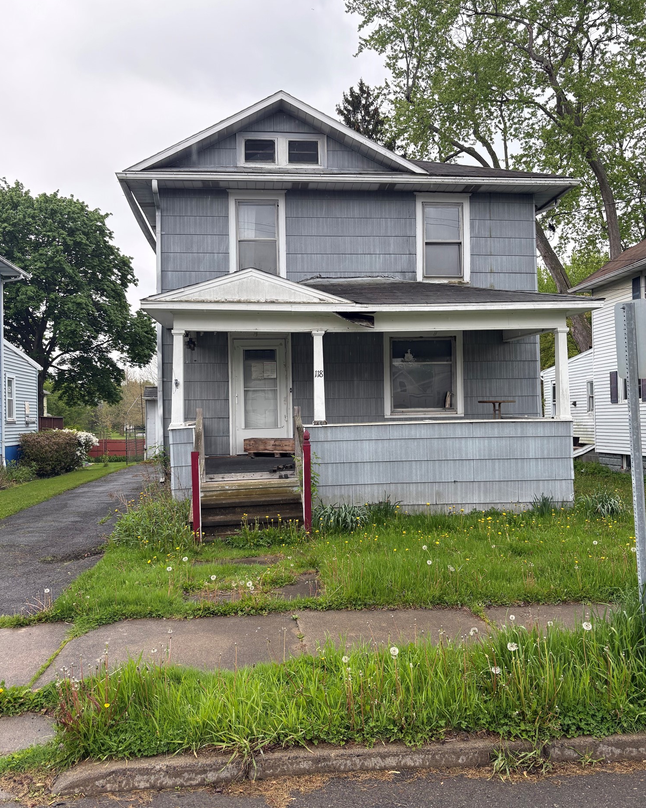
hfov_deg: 51.5
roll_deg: +1.3
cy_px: 419
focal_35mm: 28
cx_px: 318
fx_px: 669
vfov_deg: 62.2
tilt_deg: +2.1
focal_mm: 5.96
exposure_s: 1/472
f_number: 1.6
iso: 64
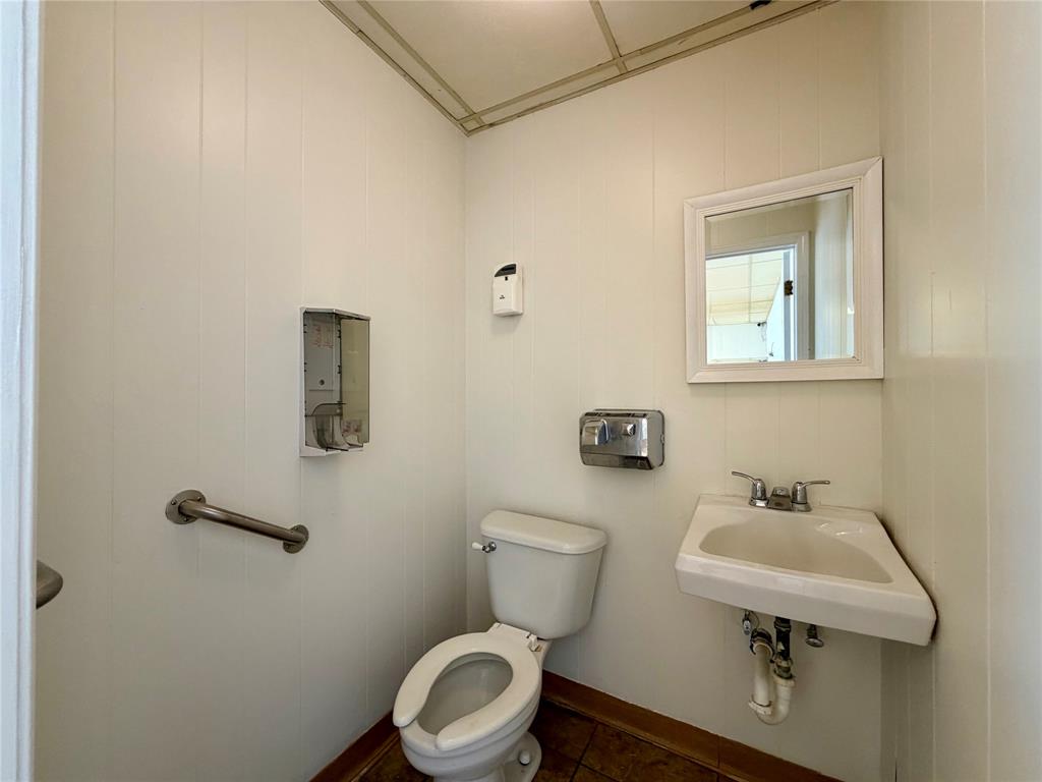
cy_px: 391
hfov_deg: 102.1
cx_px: 521
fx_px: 421
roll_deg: +0.5
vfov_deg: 85.7
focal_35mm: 14
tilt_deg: +0.3
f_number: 2.2
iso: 200
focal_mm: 2.22
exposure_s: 1/60
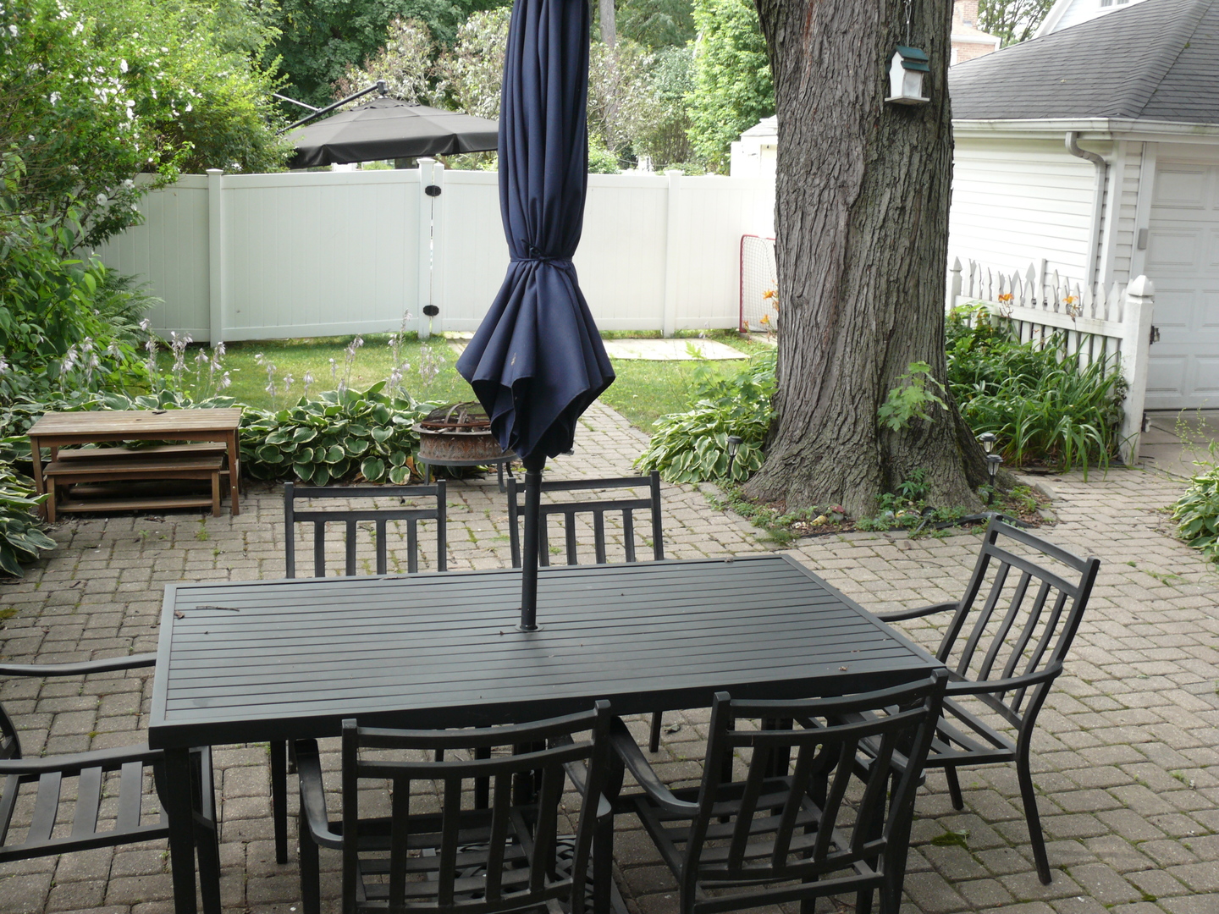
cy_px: 457
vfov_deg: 37.7
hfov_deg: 49.0
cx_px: 610
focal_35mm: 38
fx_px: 1338
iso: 100
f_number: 3.6
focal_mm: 8.1
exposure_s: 1/100
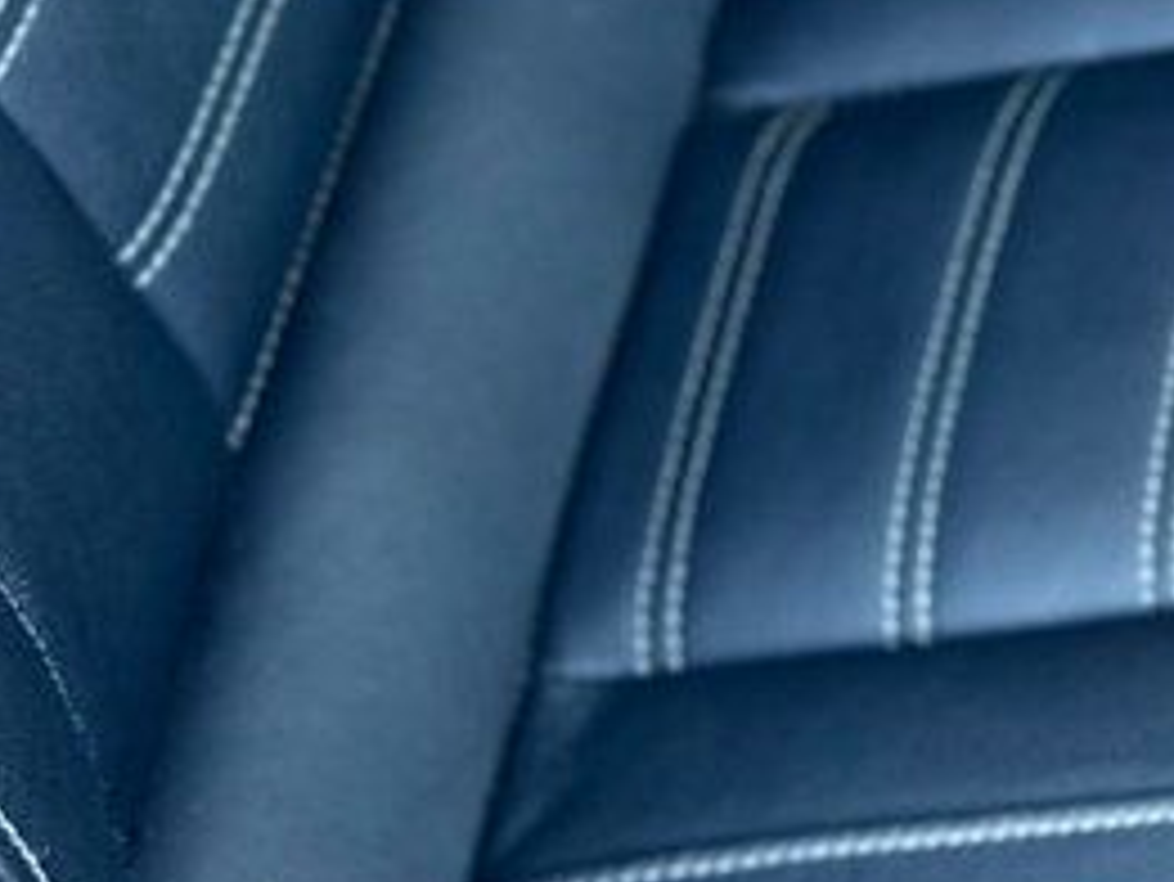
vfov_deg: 7.9
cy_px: 441
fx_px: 6379
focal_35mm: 188
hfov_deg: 10.0
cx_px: 2083
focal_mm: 6.76
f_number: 1.78
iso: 125
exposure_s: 1/60
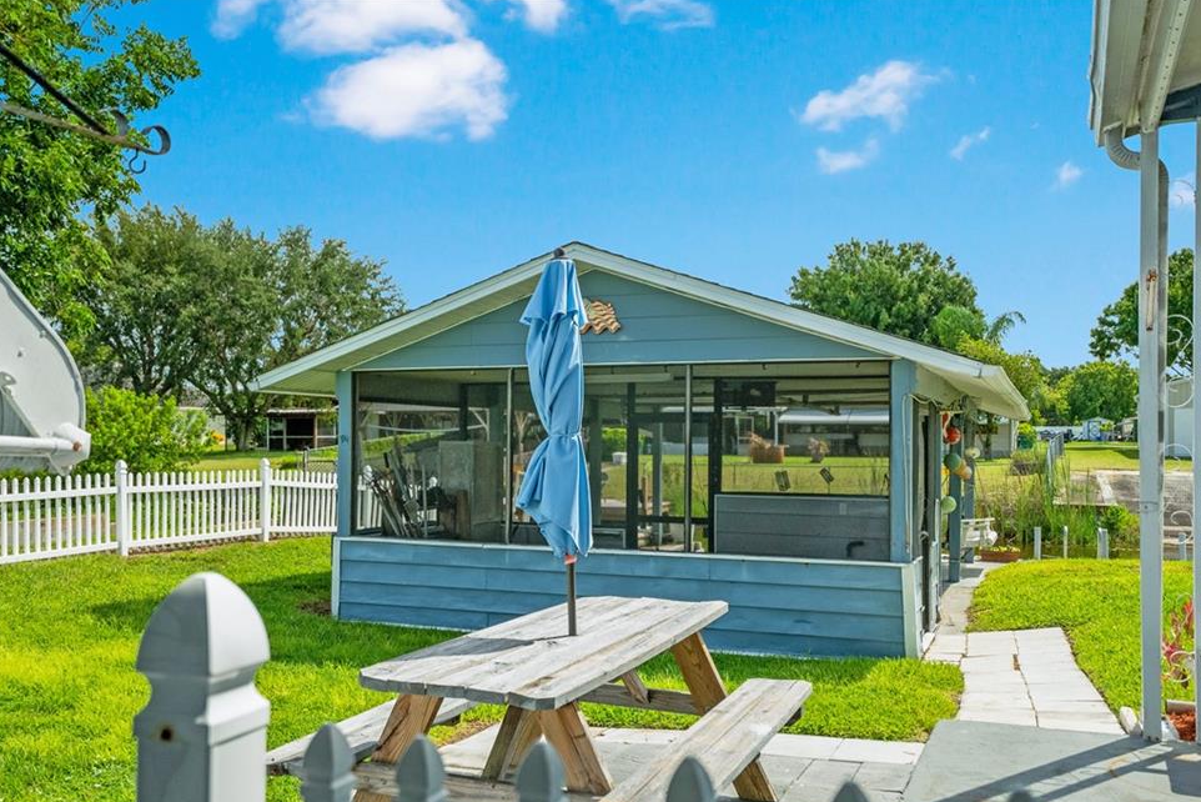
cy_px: 422
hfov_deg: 57.2
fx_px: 1101
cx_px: 610
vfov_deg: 40.0
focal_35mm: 33
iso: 2000
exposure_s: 1/3200
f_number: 4
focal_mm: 31
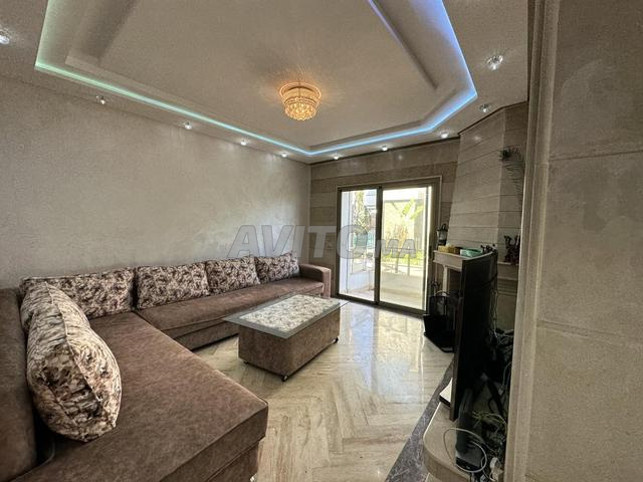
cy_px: 241
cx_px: 322
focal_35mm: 14
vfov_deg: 85.7
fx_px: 260
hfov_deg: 102.1
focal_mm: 2.22
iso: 50
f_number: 2.2
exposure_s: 1/100
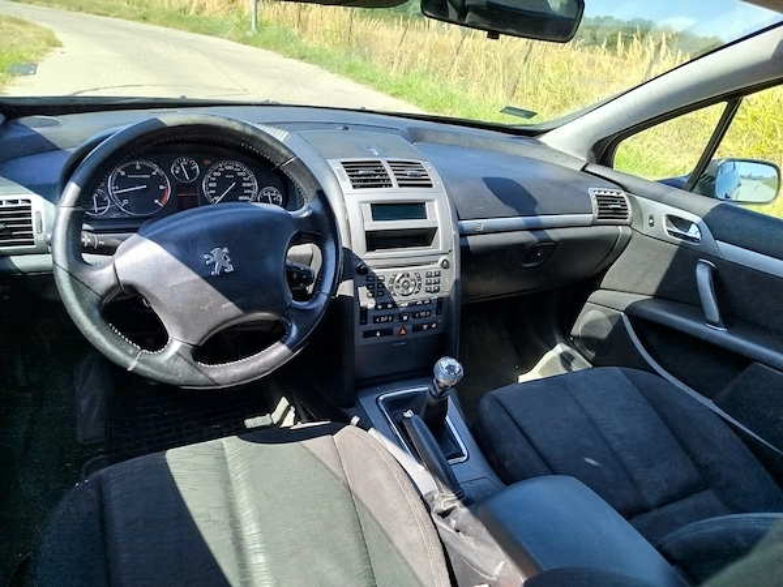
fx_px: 543
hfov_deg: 71.6
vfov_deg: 56.8
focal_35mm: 24
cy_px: 294
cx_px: 392
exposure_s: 1/243
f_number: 1.7
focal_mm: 5.31
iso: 50
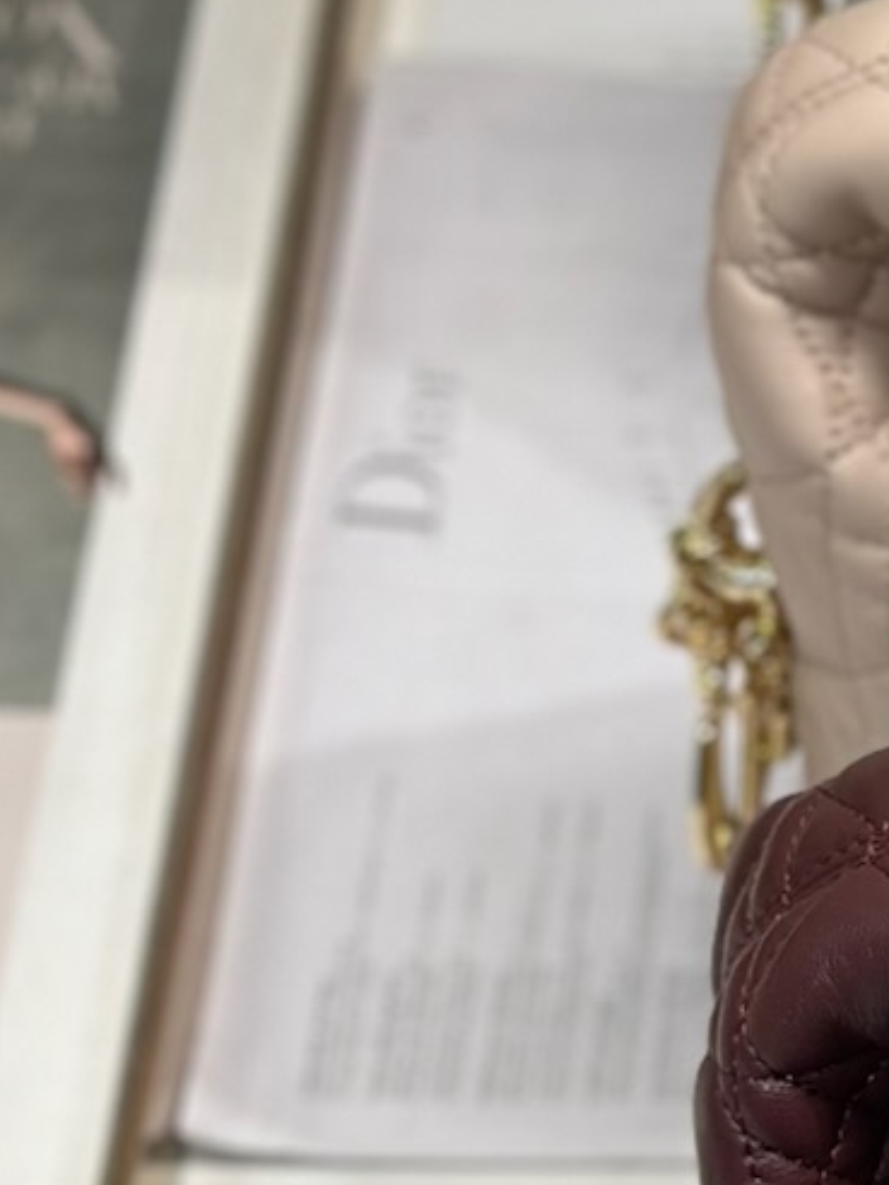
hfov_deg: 7.2
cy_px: 713
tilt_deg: -49.1
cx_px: 1609
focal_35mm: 200
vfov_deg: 9.9
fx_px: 6848
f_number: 1.78
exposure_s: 1/365
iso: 80
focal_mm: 6.86
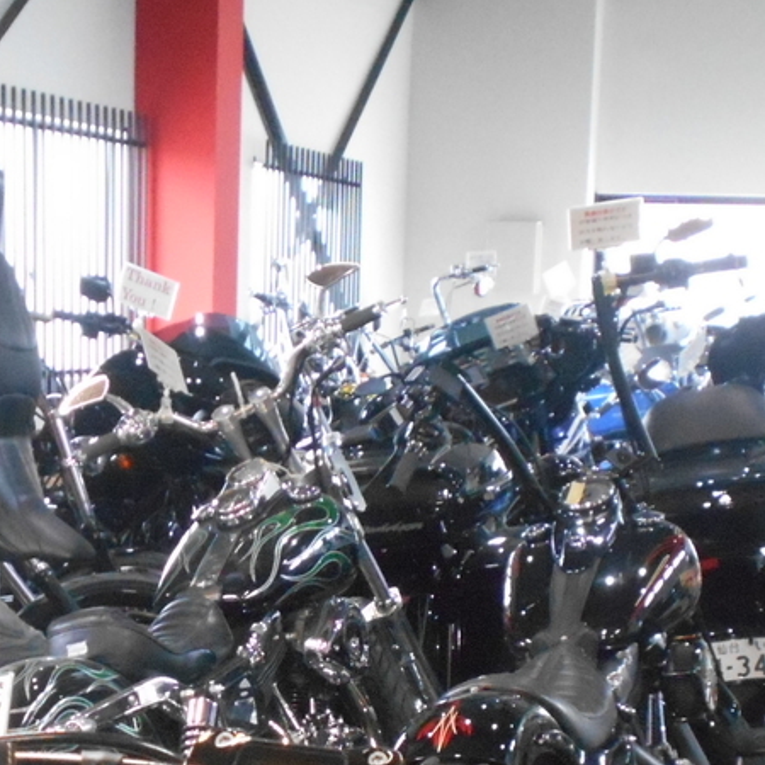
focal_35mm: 92
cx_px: 355
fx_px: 2300
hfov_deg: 18.9
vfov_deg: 18.6
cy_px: 687
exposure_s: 1/30
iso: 800
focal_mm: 6.7
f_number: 3.9
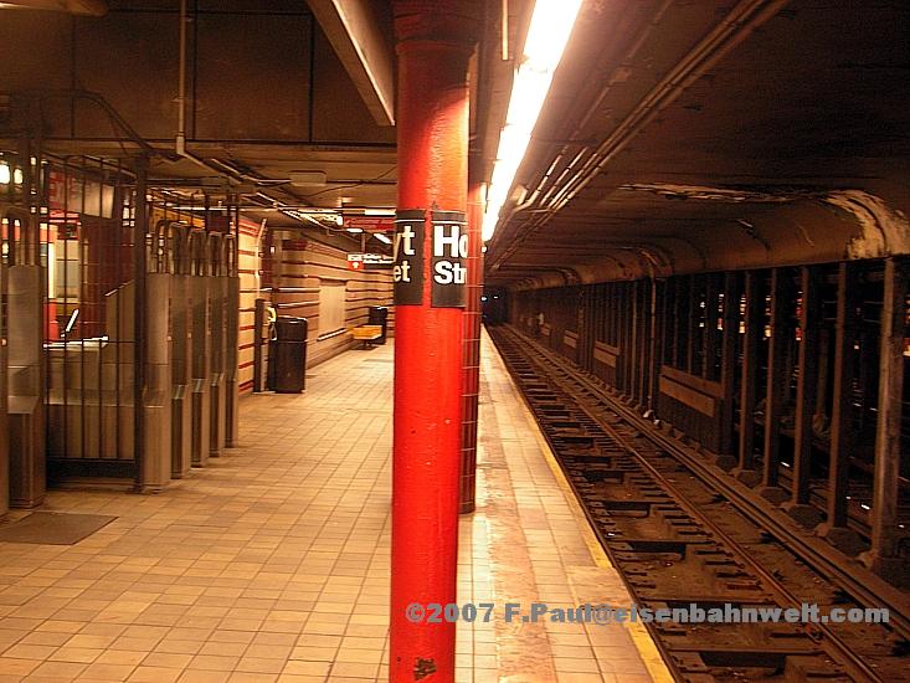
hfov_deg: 42.9
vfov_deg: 32.9
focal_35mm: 44
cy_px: 342
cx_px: 455
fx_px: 1157
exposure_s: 1/1.6
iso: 100
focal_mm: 7.3
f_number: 3.5
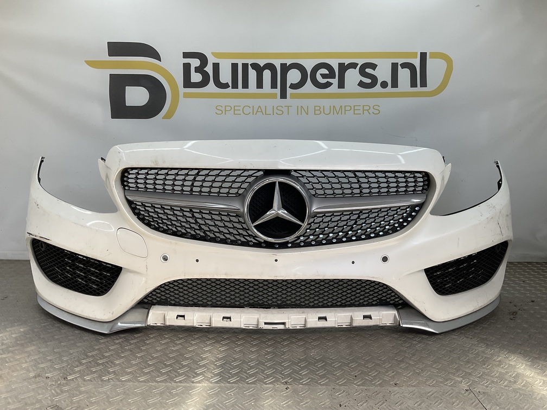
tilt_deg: -8.4
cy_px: 205
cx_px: 274
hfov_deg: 61.7
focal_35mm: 29
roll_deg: -1.6
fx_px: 458
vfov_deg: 48.2
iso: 16
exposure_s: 1/400
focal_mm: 3
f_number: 1.8
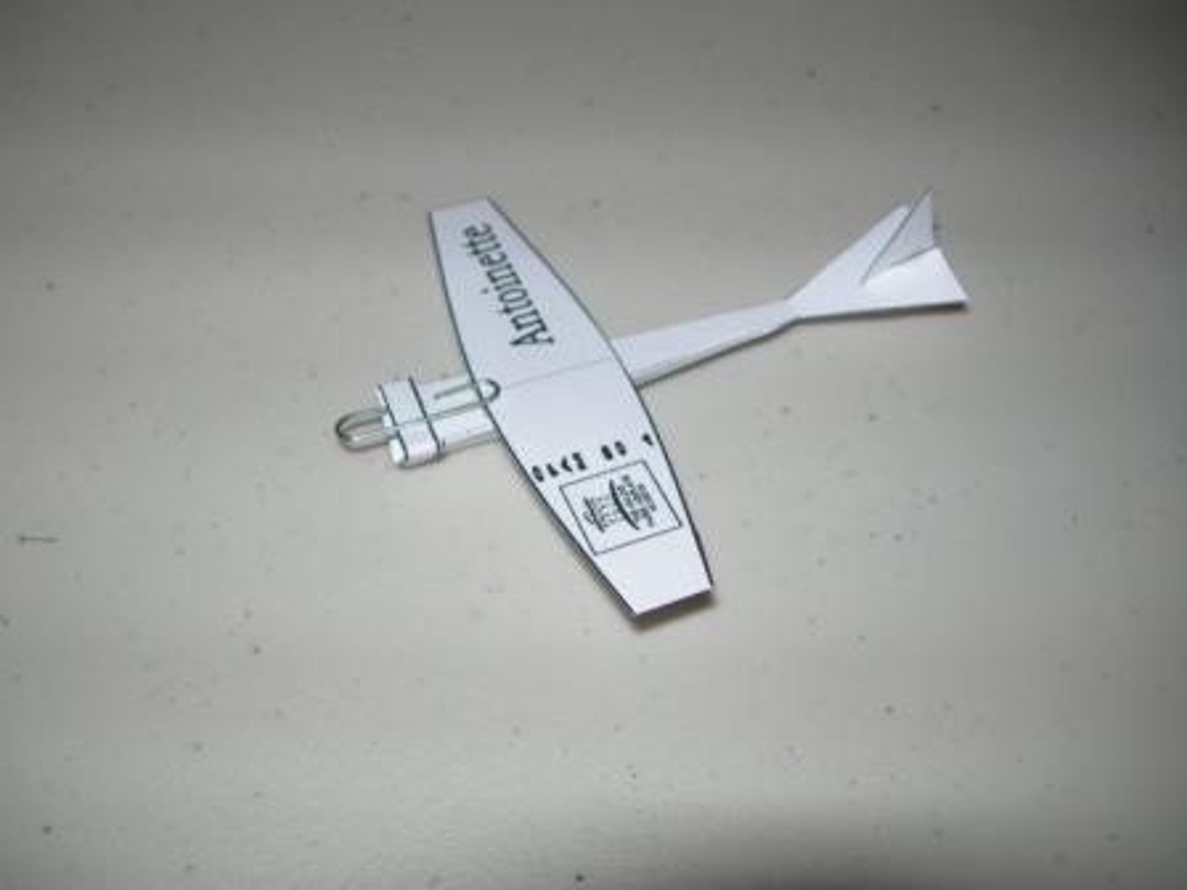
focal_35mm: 38
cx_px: 594
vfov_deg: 37.7
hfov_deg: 49.0
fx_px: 1303
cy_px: 445
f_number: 2.8
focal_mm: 7.8
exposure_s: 1/60.1
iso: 50
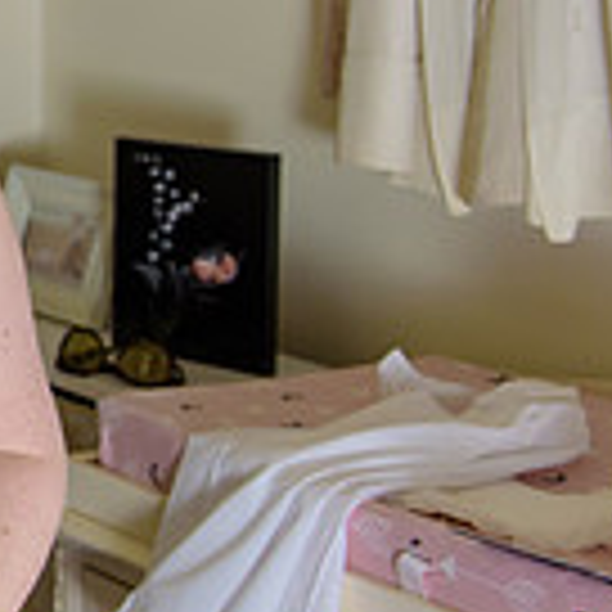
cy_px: 74
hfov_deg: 13.8
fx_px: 2100
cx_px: -648
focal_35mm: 105
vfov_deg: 16.4
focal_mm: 29
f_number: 3.2
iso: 1600
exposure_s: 1/160
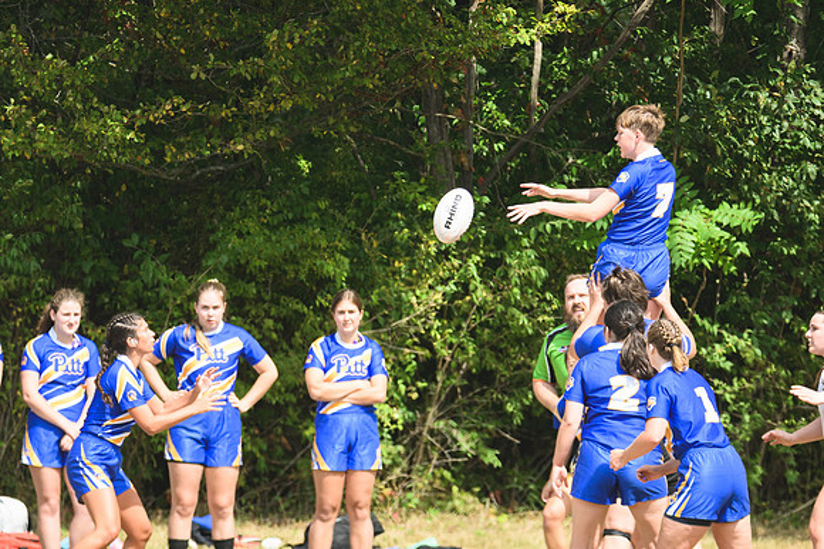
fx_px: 14300
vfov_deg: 2.2
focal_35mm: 625
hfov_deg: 3.3
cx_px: 462
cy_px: 168
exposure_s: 1/1000
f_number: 5.6
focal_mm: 300
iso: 500
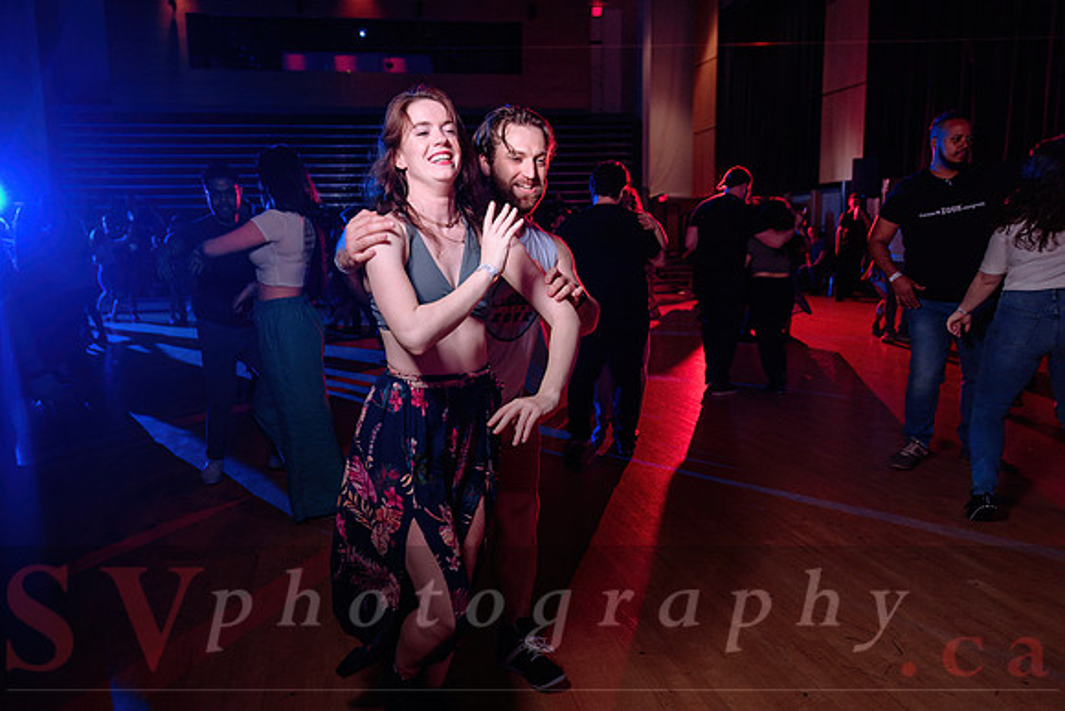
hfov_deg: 68.1
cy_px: 336
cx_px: 486
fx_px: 786
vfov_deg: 48.6
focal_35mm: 27
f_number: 2.8
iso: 1250
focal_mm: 24
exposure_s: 1/60
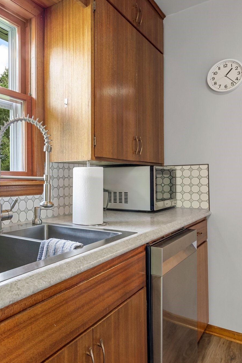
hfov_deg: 42.3
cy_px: 182
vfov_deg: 63.7
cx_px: 38
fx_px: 292
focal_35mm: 29
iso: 320
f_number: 11
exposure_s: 1/1.67
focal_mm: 16
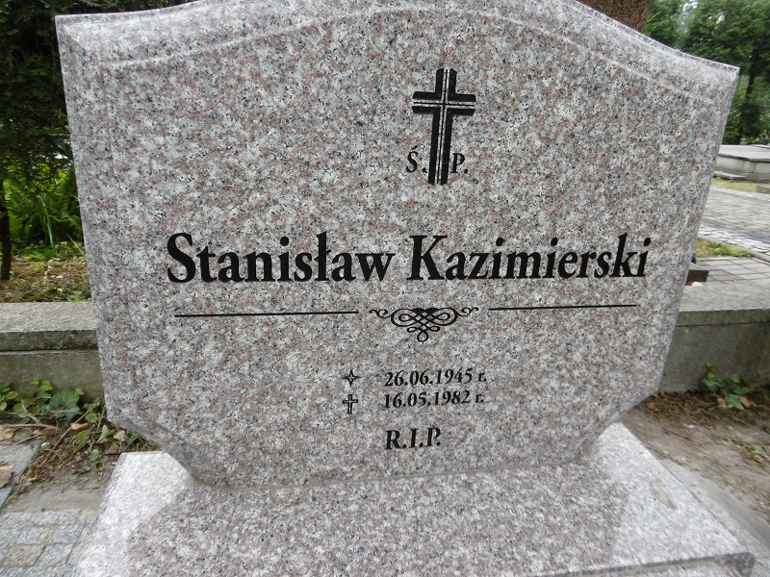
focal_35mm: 24
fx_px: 534
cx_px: 385
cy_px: 288
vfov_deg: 56.8
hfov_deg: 71.6
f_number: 3.1
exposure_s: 1/125
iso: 100
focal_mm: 4.3
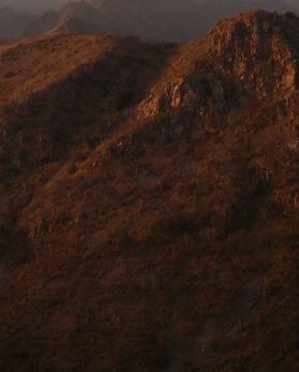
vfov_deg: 17.2
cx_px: 0
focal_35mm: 109
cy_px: 5
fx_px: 1204
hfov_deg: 13.9
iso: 100
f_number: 2.8
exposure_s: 1/291
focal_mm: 8
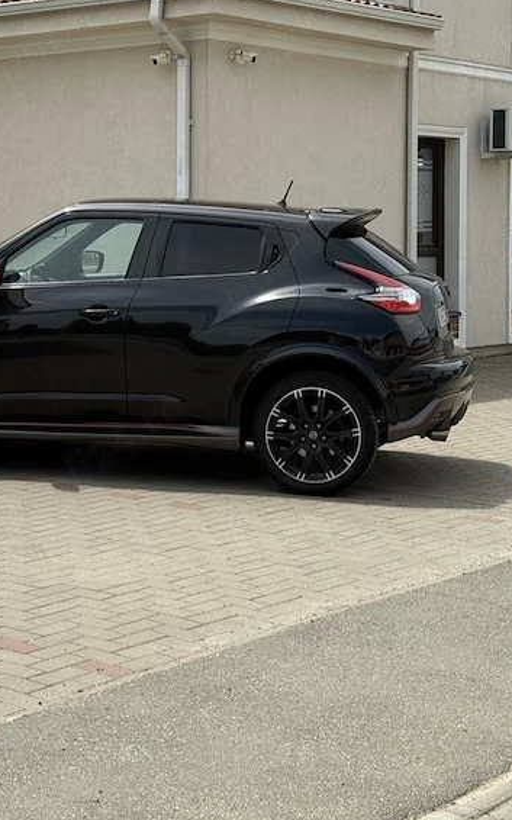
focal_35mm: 72
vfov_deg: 28.4
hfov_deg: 18.0
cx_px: 148
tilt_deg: -1.2
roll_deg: +0.2
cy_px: 274
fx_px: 1608
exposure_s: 1/5208
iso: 100
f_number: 1.78
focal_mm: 6.76
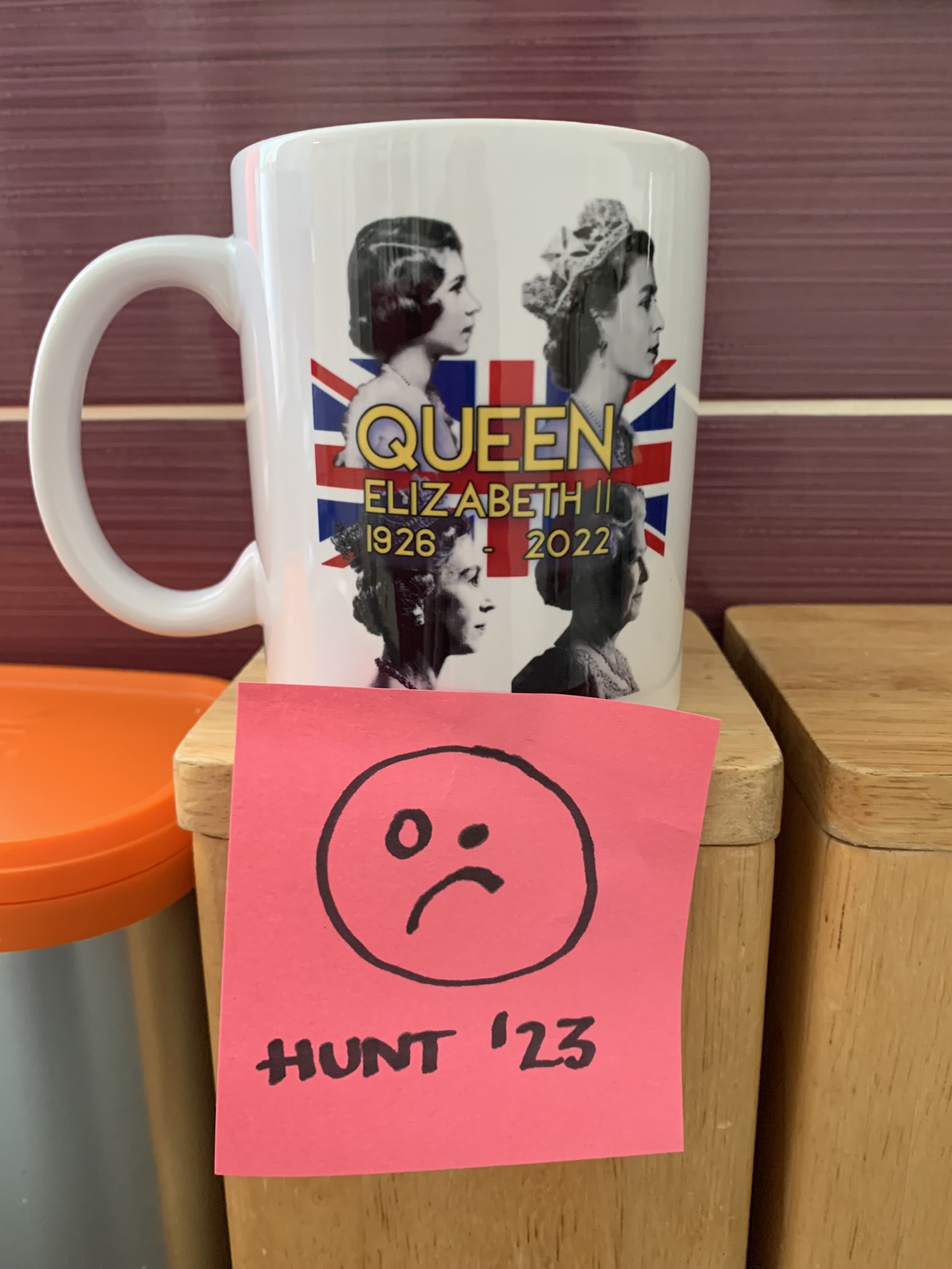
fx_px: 953
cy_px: 634
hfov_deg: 53.1
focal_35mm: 26
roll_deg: +0.7
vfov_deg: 67.3
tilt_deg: -16.1
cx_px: 476
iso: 400
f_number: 1.8
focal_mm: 4.25
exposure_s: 1/40
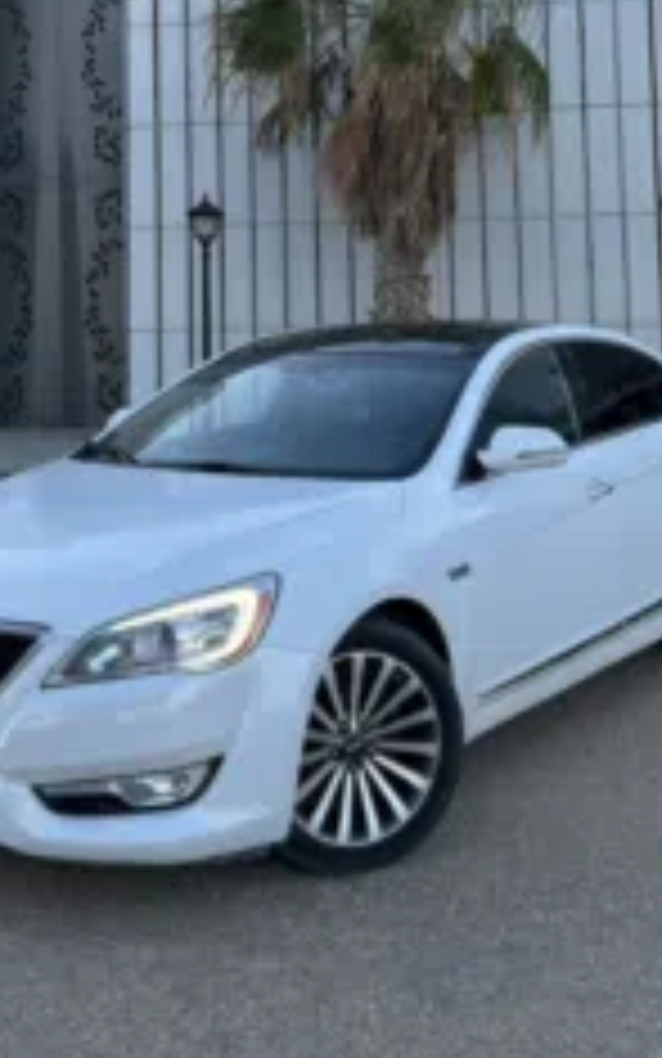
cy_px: 189
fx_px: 1356
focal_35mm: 47
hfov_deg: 27.4
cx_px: 270
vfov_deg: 40.6
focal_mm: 5.7
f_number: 1.5
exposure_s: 1/859
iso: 50
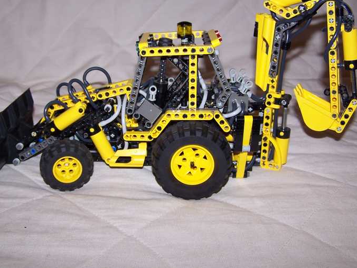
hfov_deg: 42.0
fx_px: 464
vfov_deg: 32.1
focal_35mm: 45
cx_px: 160
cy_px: 112
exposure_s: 1/60
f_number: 2.8
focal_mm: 6.3
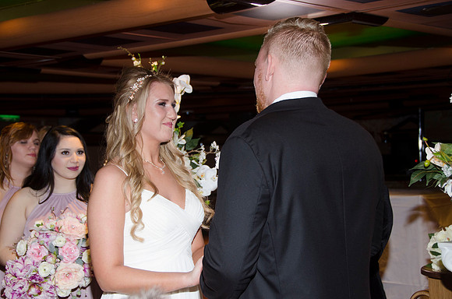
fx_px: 827
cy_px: 150
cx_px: 226
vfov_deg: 20.5
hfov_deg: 30.6
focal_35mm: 66
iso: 400
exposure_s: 1/60
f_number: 5.6
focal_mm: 44
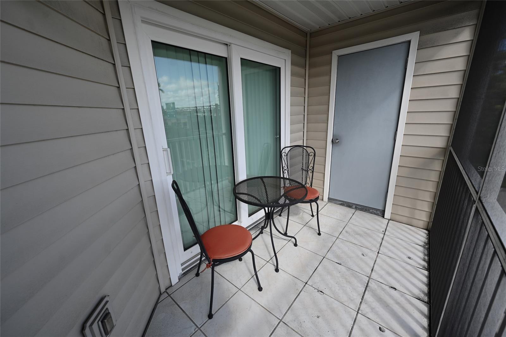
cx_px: 253
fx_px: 197
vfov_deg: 81.2
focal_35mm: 14
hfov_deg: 104.3
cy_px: 168
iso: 160
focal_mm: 14
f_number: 5.6
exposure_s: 1/250
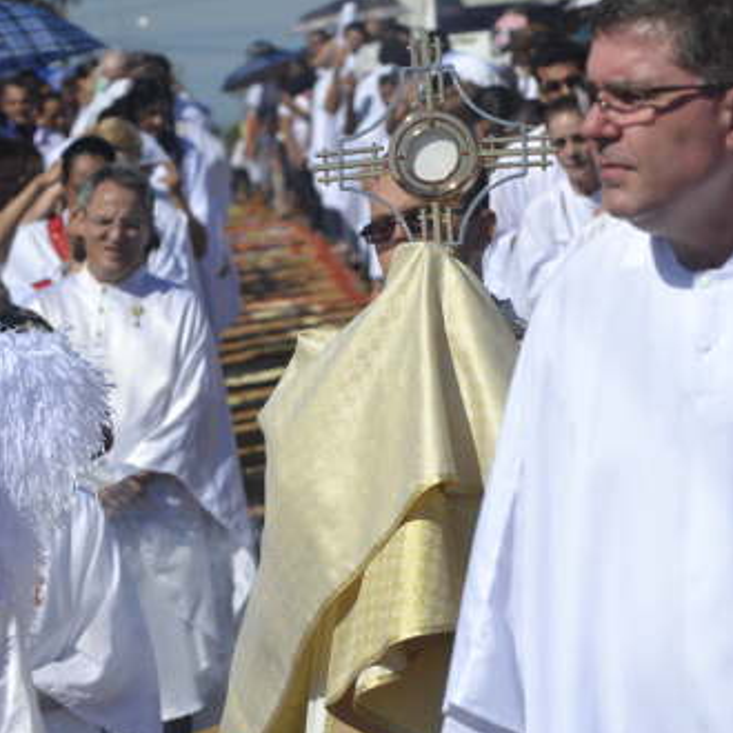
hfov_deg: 9.1
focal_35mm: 193
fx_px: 4624
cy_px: 355
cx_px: 368
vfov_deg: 9.1
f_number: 7.1
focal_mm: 100
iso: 100
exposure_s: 1/800
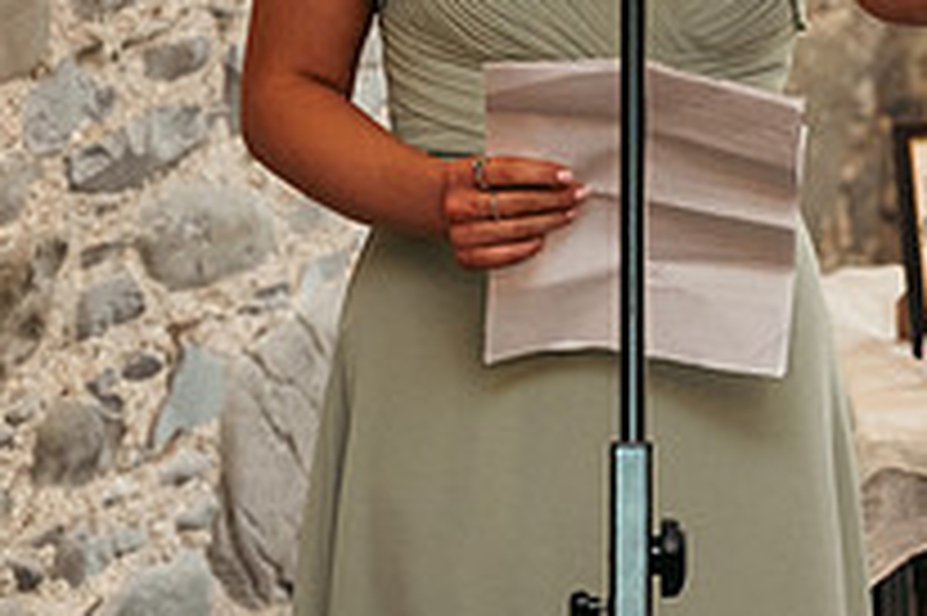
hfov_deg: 11.6
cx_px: 1300
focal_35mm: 172
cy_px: -101
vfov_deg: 7.9
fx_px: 4425
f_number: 3.5
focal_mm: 61
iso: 2000
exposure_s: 1/160
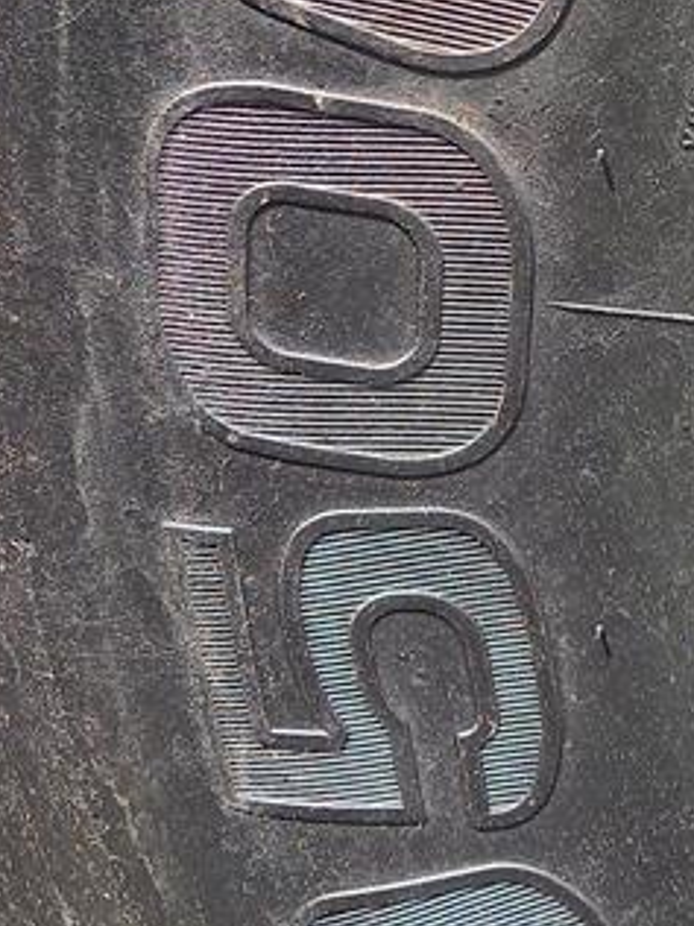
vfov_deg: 23.4
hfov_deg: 18.1
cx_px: 492
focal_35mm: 81
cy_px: 56
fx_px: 2165
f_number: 1.8
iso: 50
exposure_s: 1/122
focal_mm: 4.65
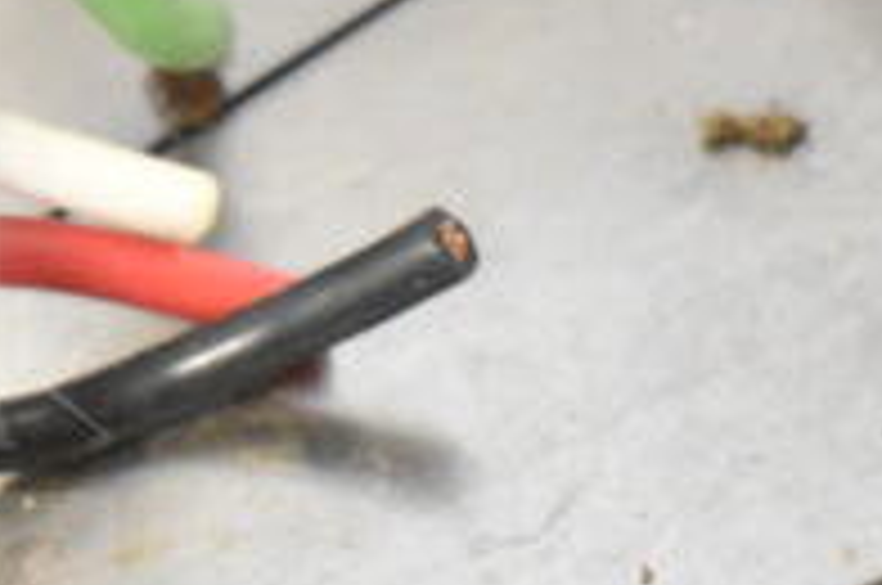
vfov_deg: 10.4
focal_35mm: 131
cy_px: 349
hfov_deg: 14.7
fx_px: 3204
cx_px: -392
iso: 14400
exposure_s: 1/50
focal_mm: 28
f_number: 4.2
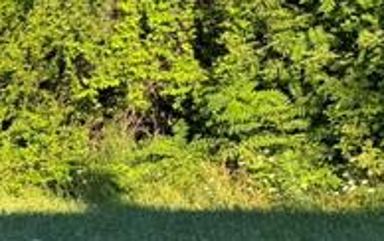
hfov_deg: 12.3
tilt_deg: -1.7
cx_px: -546
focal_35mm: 134
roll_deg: +1.0
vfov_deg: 9.8
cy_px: 186
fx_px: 1405
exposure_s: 1/1522
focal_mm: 6.76
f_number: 1.78
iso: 80
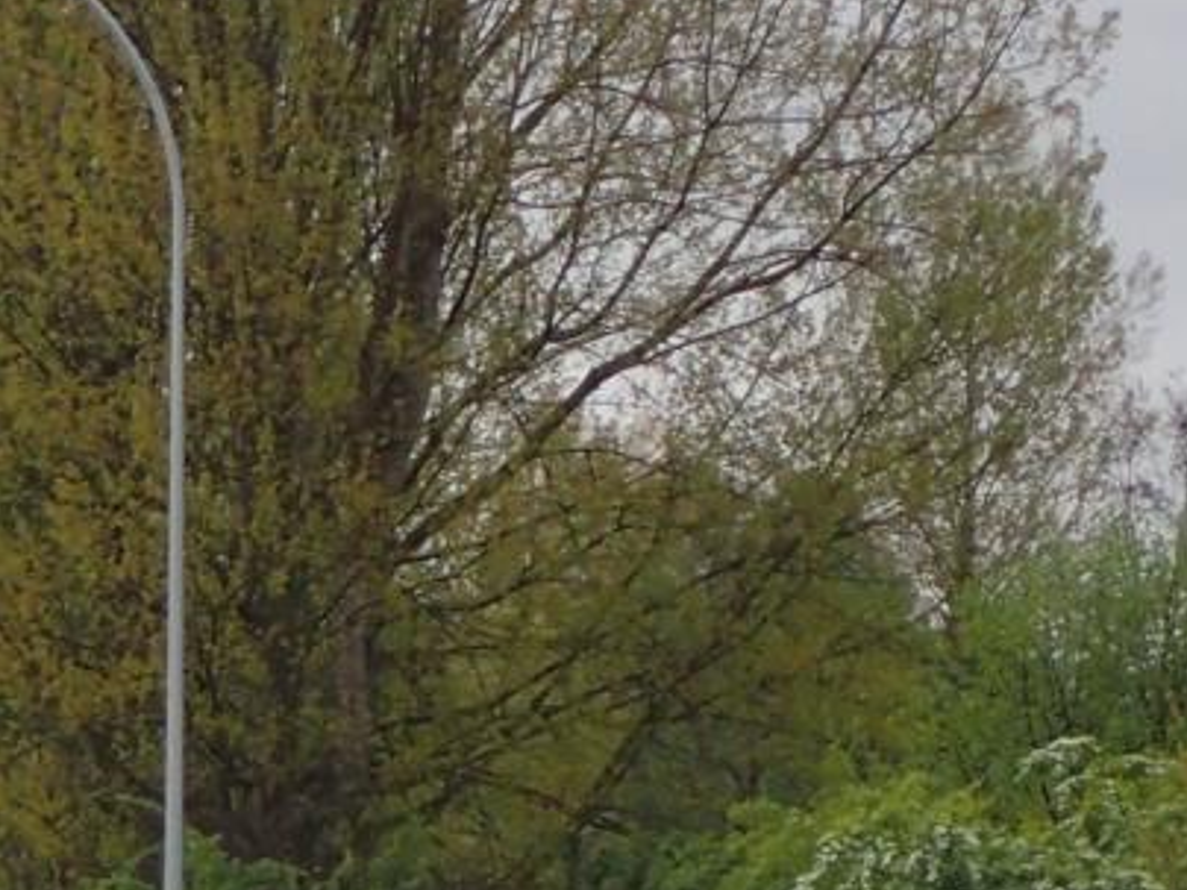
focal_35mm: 396
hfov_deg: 5.0
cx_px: -570
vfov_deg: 3.7
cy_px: 1257
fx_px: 13579
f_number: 4.9
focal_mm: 18
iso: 160
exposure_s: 1/200
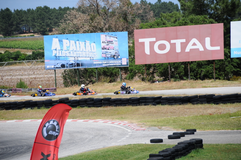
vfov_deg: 5.4
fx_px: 1705
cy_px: 80
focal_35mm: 255
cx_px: 120
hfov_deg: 8.1
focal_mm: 170
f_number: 5.6
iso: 400
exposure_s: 1/2000
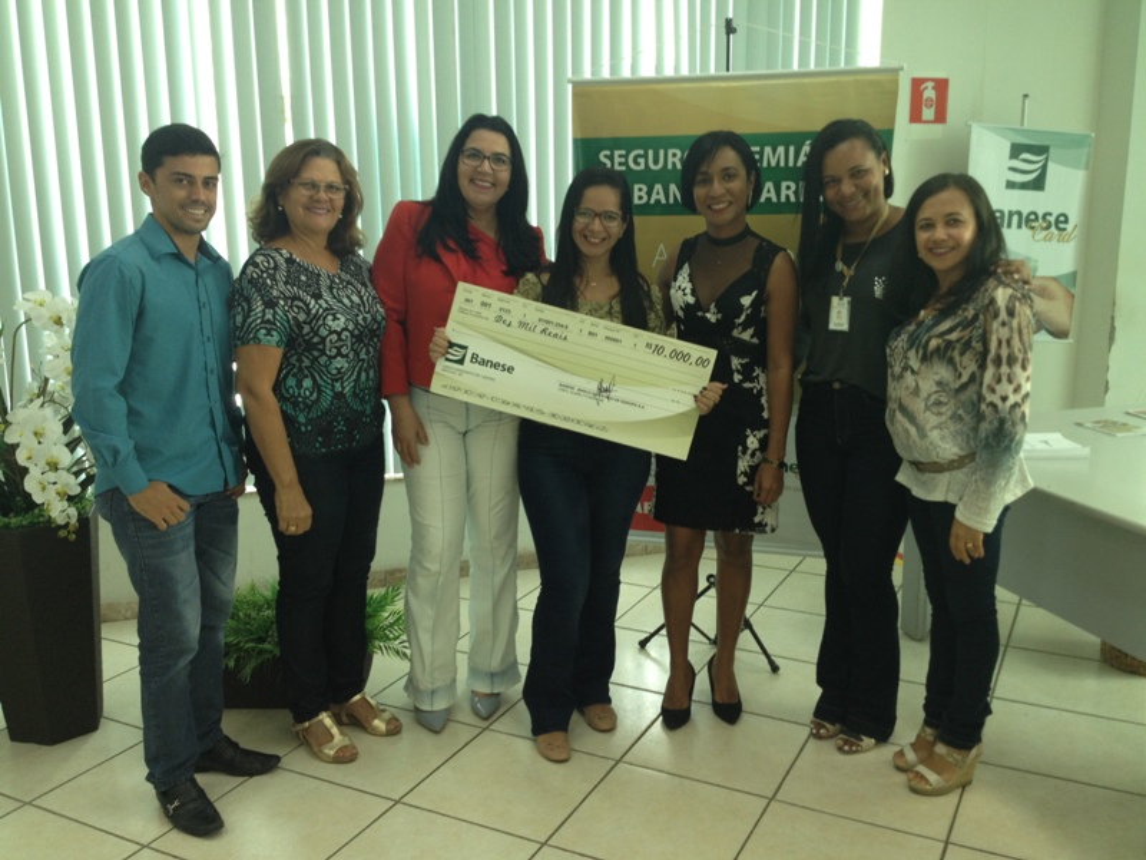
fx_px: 1159
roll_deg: +0.3
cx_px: 573
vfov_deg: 40.7
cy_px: 430
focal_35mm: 35
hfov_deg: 52.6
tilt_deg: -12.7
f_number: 2.4
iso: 50
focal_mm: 4.28
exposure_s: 1/40
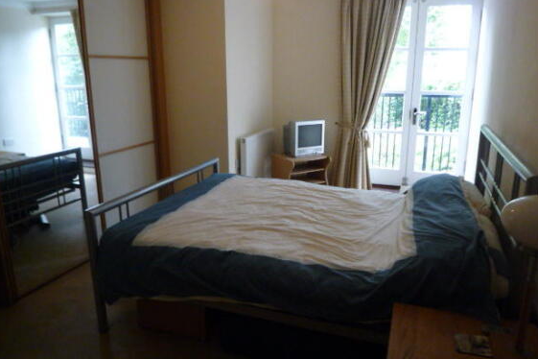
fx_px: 403
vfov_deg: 47.9
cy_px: 177
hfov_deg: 67.4
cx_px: 270
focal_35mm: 27
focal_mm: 4.4
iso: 320
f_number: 2.8
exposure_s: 1/30
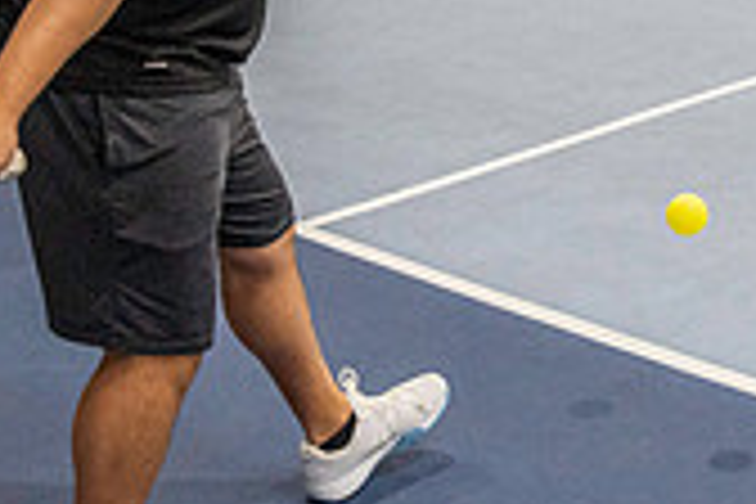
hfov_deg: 22.4
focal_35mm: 83
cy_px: -70
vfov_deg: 15.9
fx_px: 1743
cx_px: 927
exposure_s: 1/640
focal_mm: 24
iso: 5000
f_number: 4
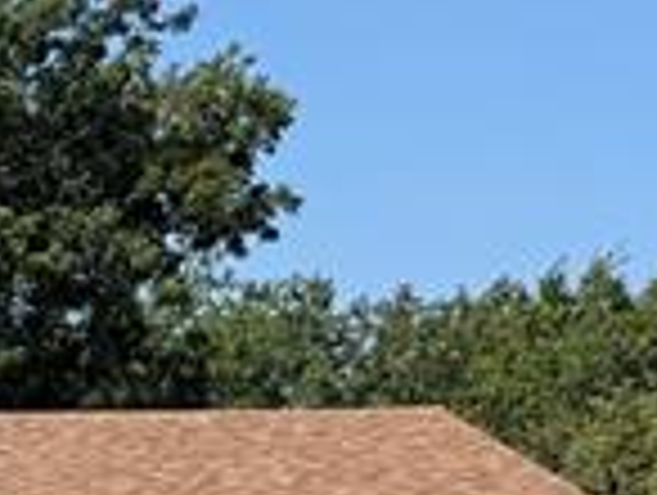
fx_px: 3194
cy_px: 1215
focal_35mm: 168
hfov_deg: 9.1
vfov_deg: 8.1
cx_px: -1422
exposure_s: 1/3953
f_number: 1.78
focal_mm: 6.76
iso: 80
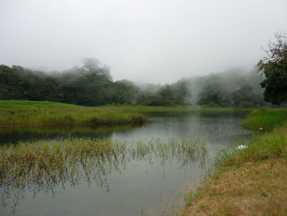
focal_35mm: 33
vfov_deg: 43.0
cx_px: 144
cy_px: 108
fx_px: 274
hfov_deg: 55.3
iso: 80
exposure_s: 1/125
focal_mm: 5.5
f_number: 2.8
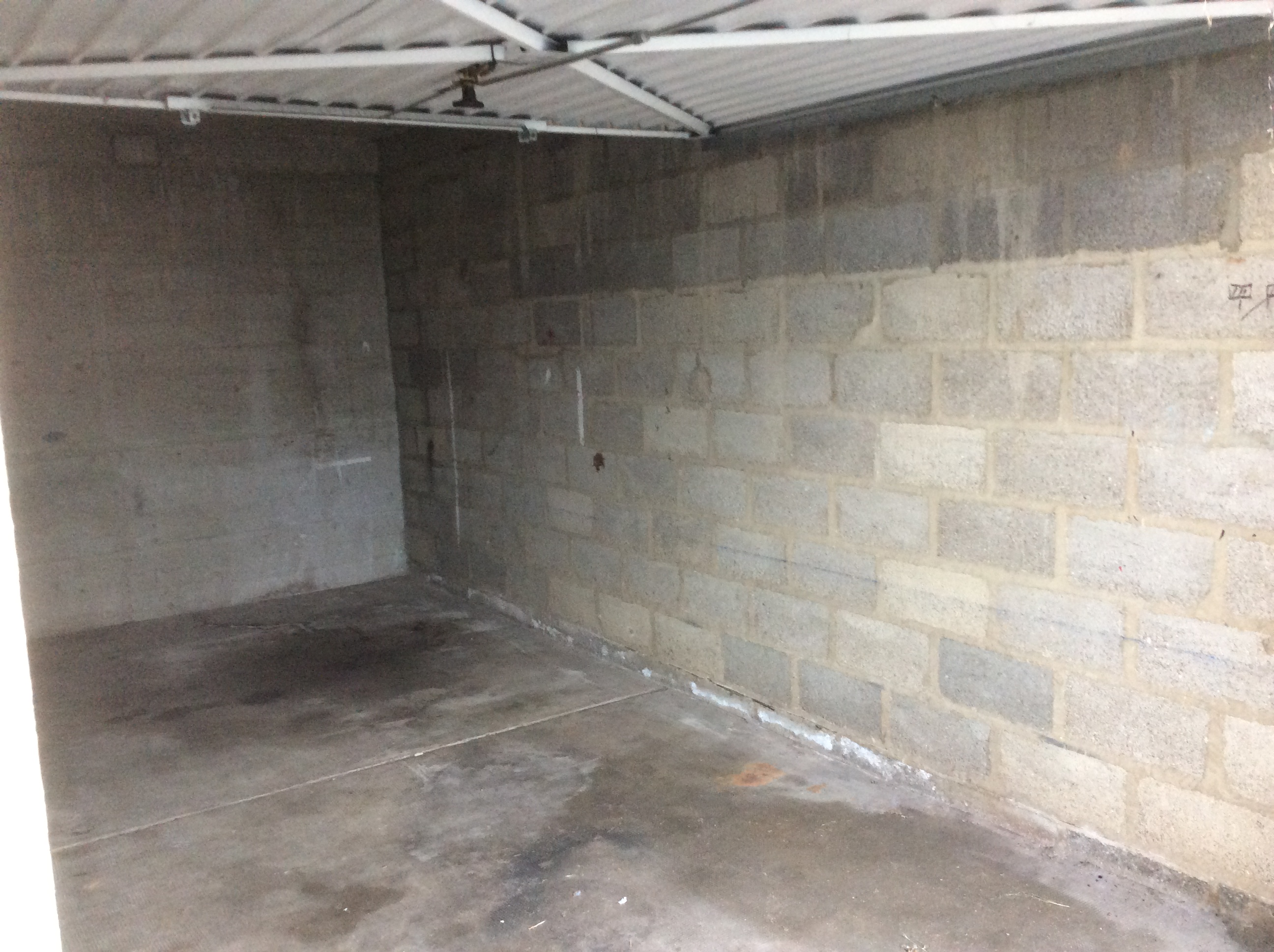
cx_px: 637
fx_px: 1176
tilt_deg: -8.1
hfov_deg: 56.9
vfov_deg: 44.1
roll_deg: +3.3
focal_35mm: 32
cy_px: 476
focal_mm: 3.3
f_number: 2.4
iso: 160
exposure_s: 1/25
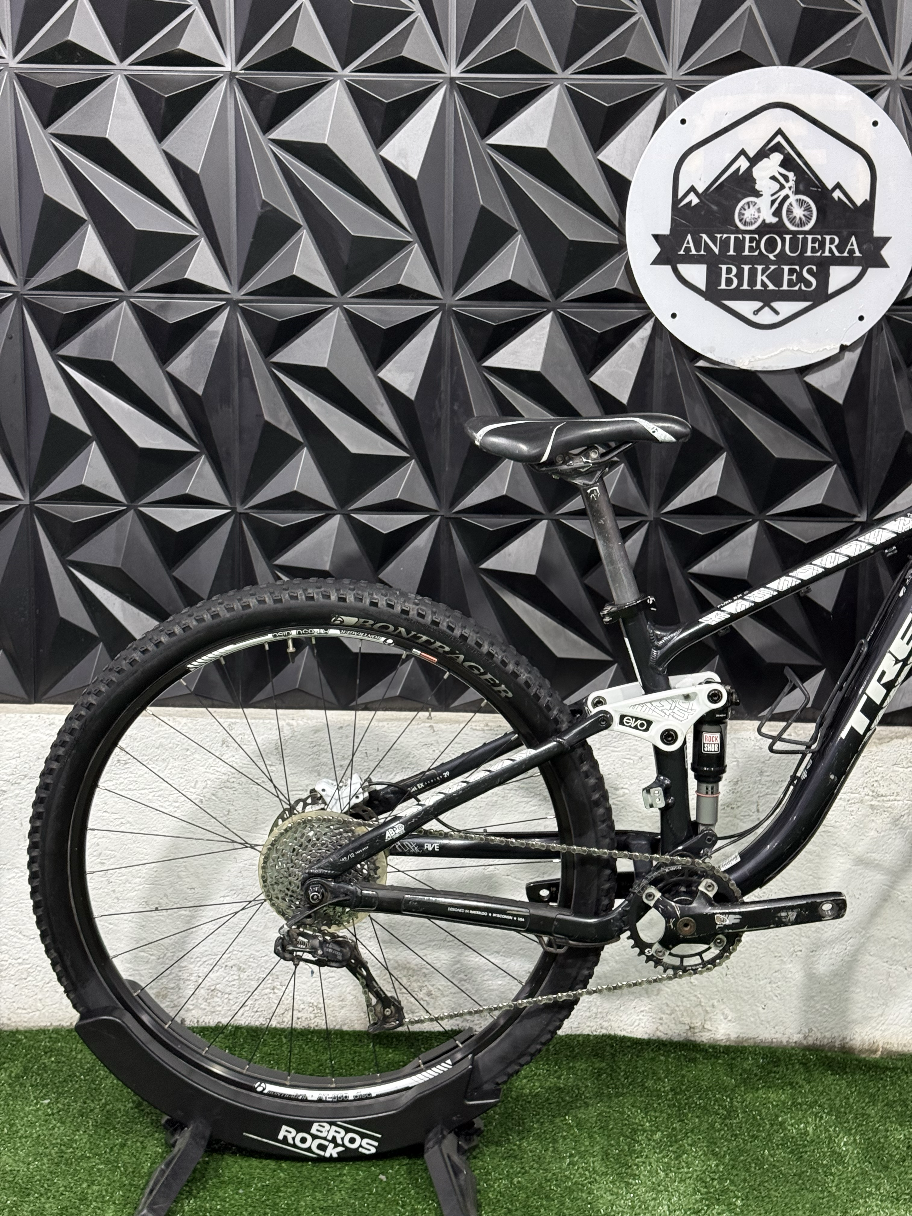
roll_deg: -0.5
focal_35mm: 48
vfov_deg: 39.7
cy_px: 608
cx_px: 456
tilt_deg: -11.2
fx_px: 1686
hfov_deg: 30.3
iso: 250
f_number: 1.78
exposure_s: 1/60
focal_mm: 6.76
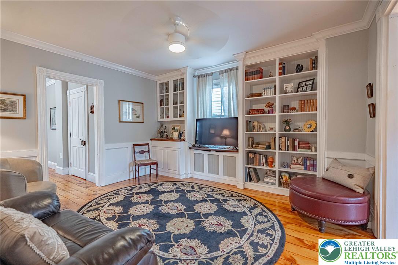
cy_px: 132
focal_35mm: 16
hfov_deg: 96.8
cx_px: 199
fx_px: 177
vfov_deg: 73.7
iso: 1250
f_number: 4
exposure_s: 1/200
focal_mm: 16
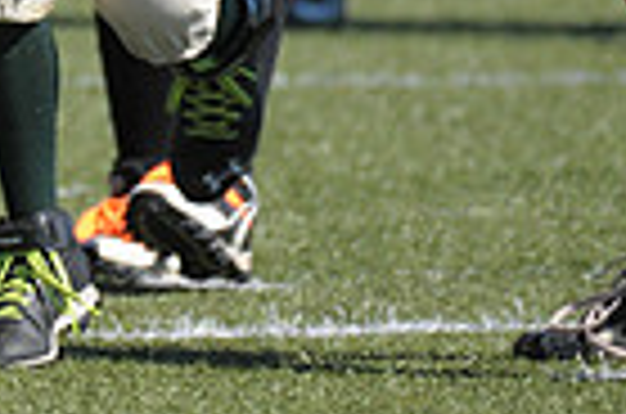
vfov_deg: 0.7
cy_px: -299
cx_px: -531
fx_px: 32668
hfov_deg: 1.1
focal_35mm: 1883
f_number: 4
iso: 640
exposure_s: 1/3200
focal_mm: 300
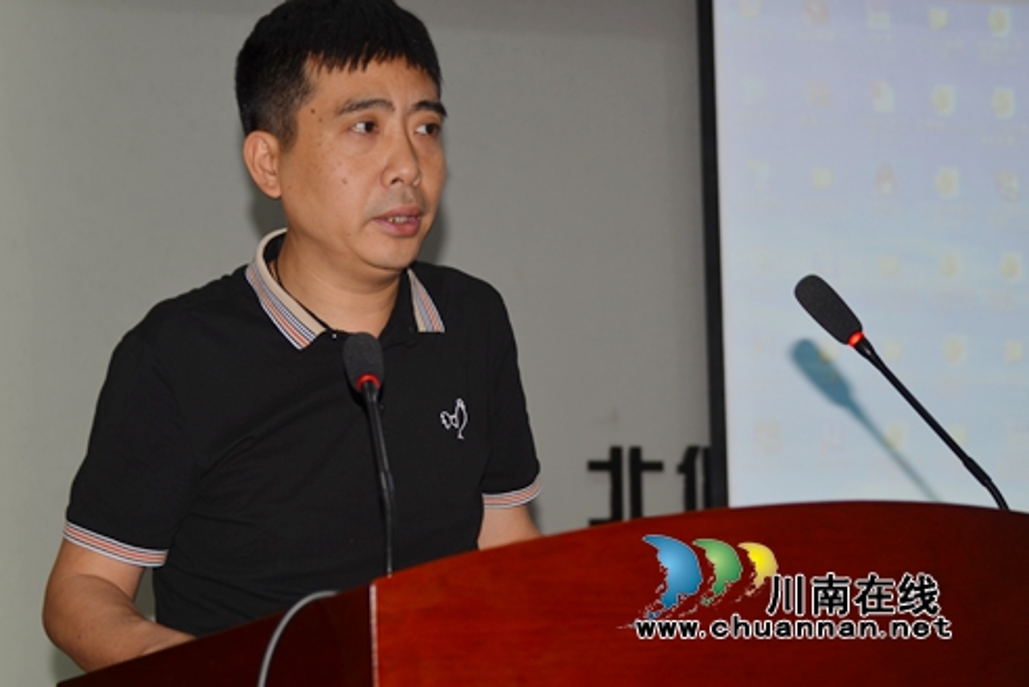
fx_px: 2387
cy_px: 344
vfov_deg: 16.4
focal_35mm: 84
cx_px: 518
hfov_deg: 24.3
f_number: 4.5
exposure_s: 1/60
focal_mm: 55
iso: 100
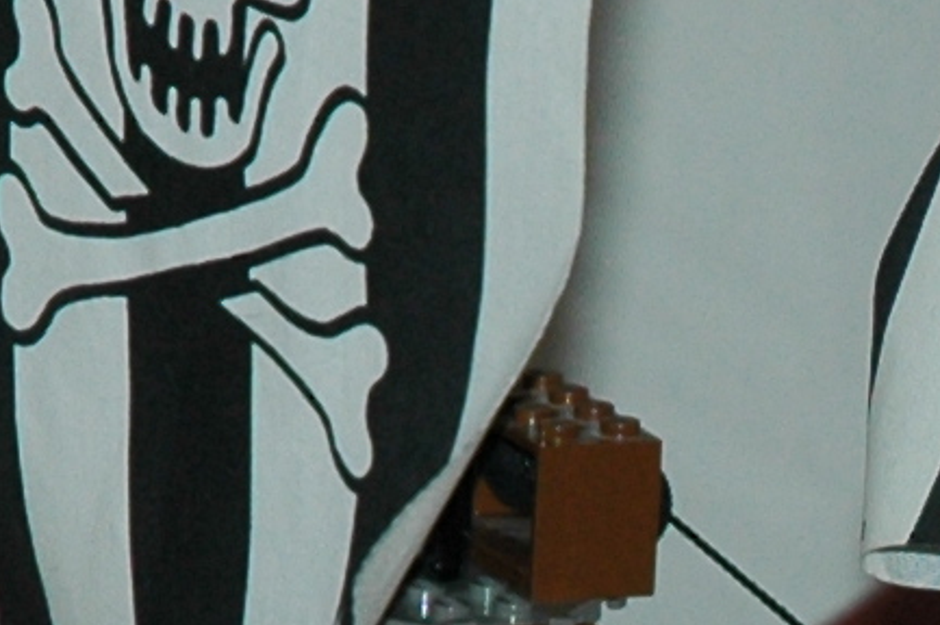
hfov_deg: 2.8
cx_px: 1372
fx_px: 19020
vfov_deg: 1.9
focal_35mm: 729
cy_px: 903
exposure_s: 1/125
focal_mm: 70
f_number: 7.1
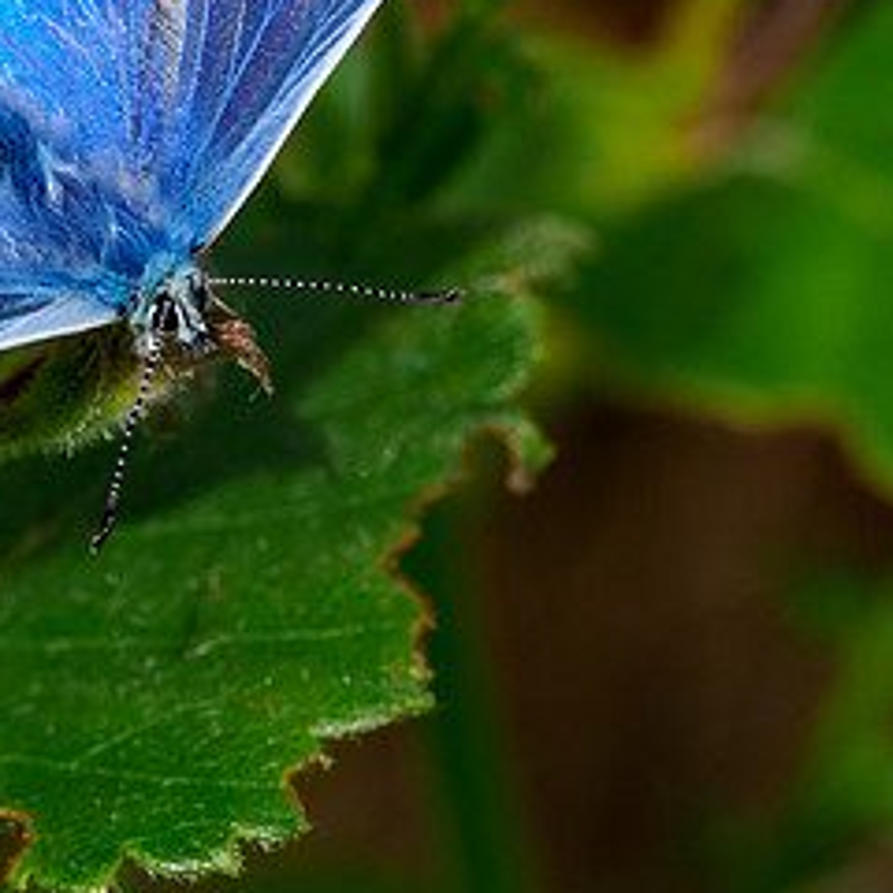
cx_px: 126
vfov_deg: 0.9
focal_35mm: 2018
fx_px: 58898
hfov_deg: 0.9
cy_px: 309
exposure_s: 1/800
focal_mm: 300
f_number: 5
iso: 200
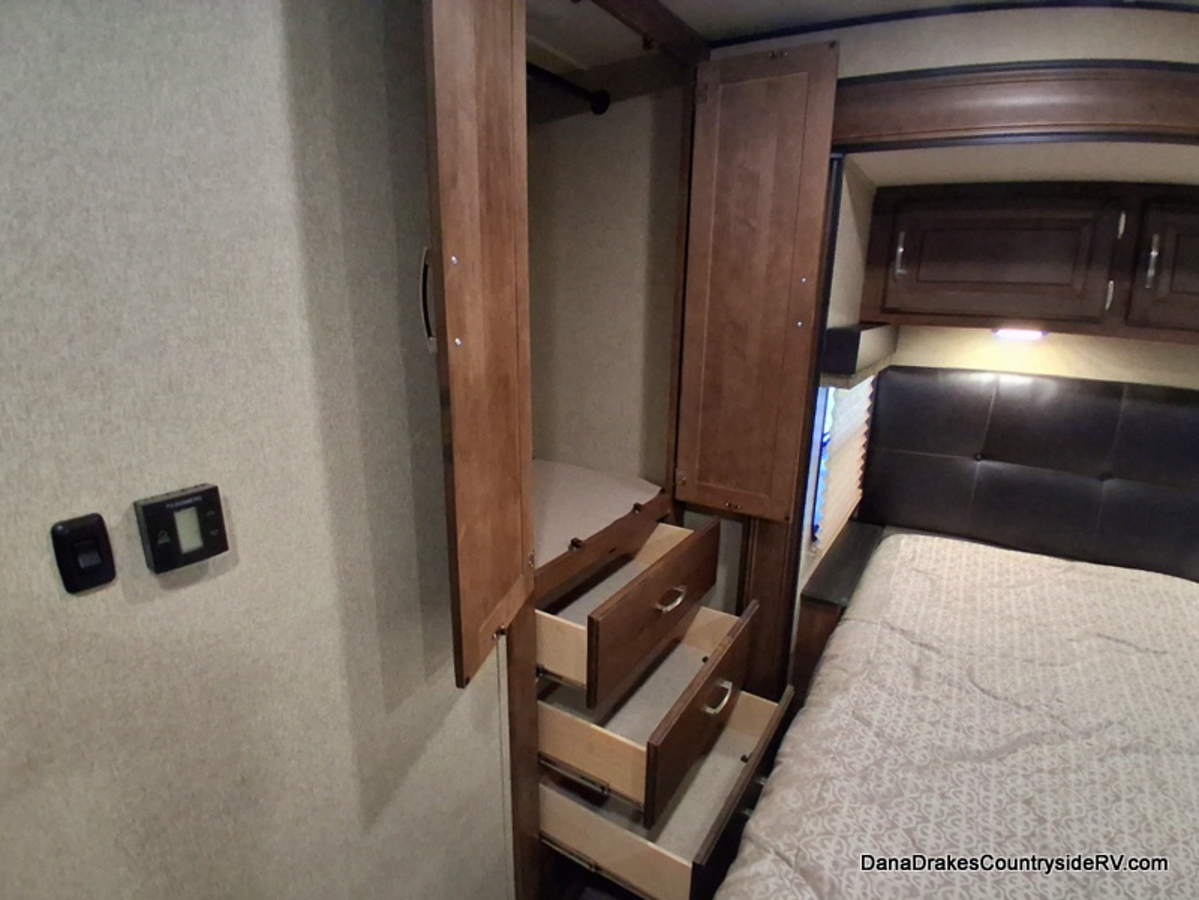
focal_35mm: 17
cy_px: 450
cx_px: 600
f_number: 2.2
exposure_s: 1/24
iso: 640
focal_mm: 1.4
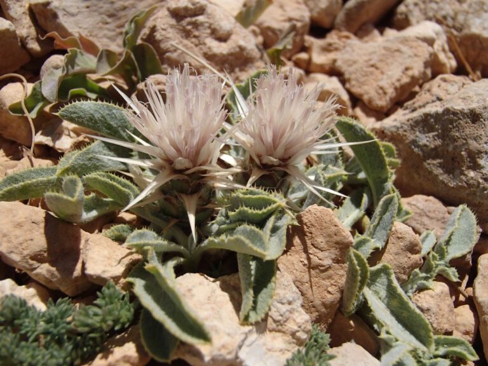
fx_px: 522
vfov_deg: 38.7
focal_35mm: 37
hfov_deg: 50.1
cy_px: 183
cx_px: 244
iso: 100
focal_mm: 6.64
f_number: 13
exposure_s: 1/200
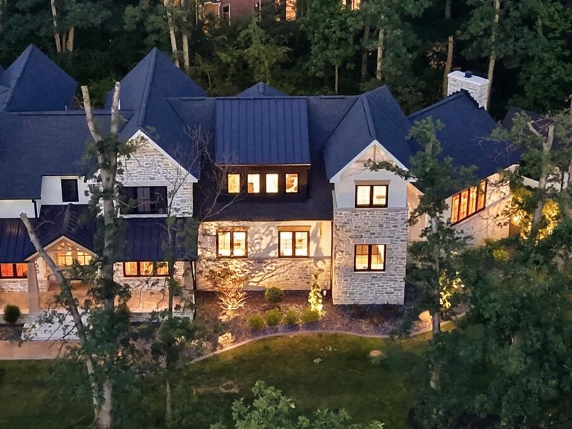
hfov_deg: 24.4
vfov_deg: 18.4
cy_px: 167
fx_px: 1322
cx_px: 230
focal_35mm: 80
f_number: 1.8
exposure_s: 1/8
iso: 1400
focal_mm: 8.7
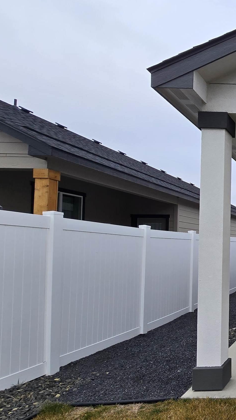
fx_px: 289
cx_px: 352
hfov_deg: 28.7
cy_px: 239
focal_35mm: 26
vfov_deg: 71.5
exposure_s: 1/443
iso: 50
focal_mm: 2.2
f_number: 2.2
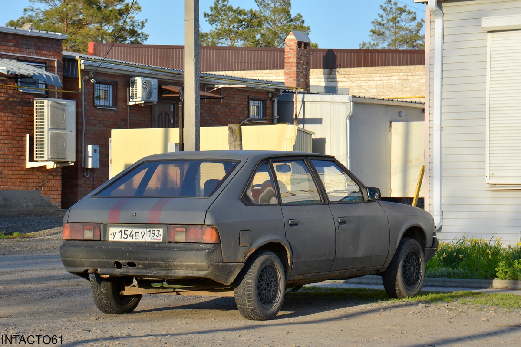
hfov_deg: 18.2
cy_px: 174
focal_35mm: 112
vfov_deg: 12.2
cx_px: 260
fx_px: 1628
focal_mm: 75
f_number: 8
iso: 125
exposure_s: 1/250
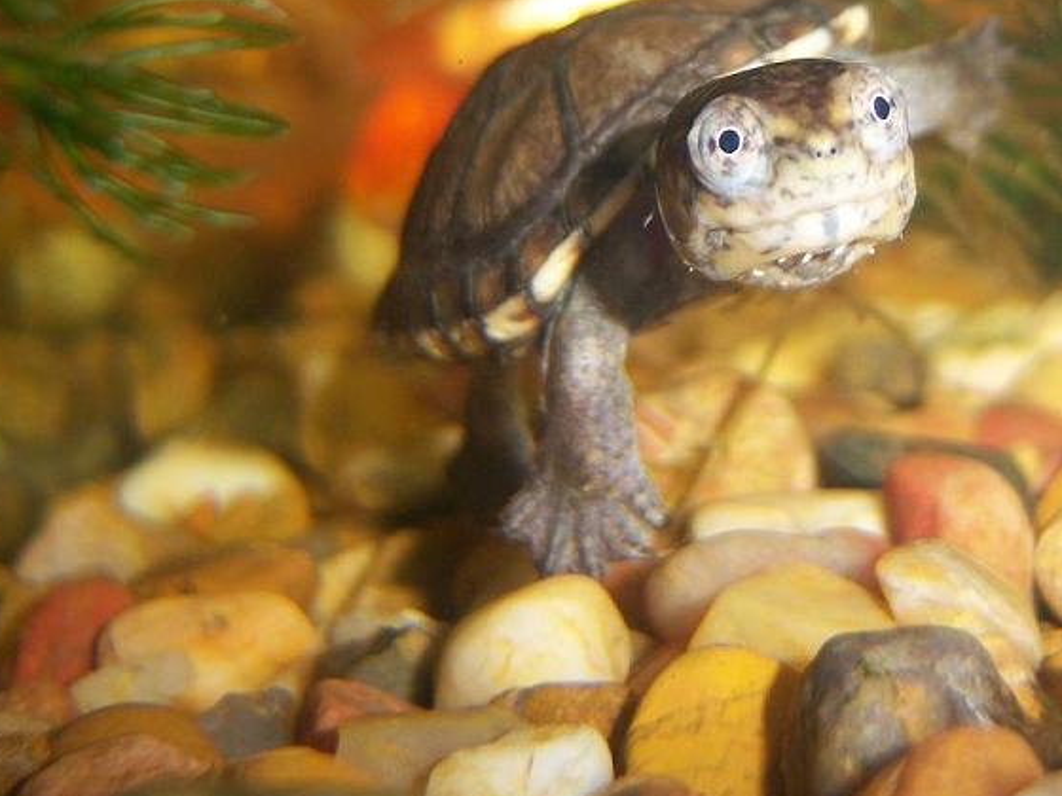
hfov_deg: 29.1
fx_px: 2025
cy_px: 114
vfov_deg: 21.8
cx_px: 732
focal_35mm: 66
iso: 80
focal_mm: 7.5
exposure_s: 1/60
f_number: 2.8
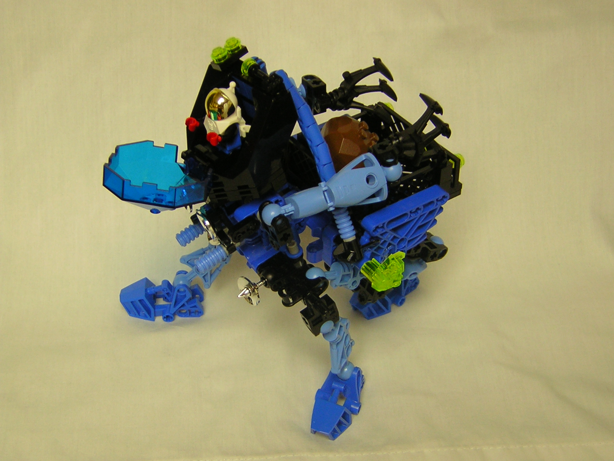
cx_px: 307
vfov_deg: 25.2
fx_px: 1029
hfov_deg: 33.2
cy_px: 230
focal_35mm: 58
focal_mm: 7.6
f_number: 3.3
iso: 50
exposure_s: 1/5.9
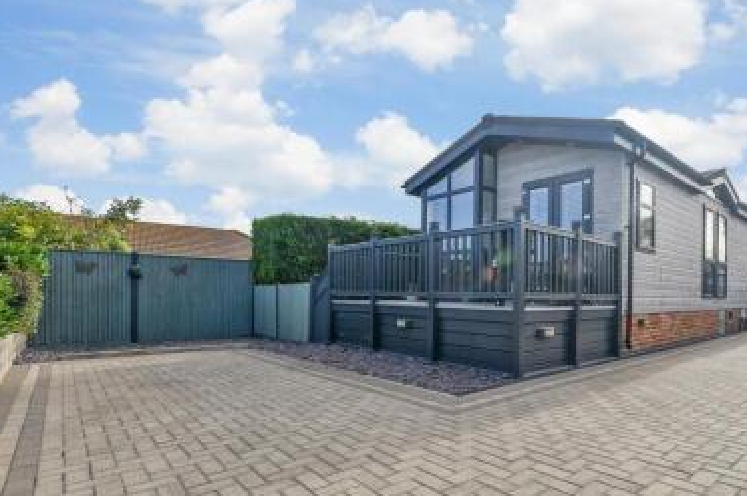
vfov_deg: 63.7
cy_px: 305
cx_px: 451
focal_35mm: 19
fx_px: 394
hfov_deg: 85.8
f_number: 8
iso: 160
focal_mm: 10
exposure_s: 1/500
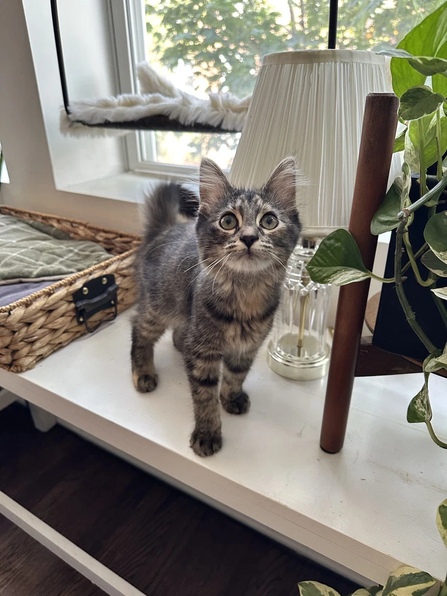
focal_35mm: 24
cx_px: 224
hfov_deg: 56.8
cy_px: 298
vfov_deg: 71.6
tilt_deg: -26.6
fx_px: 413
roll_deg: +1.2
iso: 250
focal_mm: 6.86
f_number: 1.78
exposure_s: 1/87
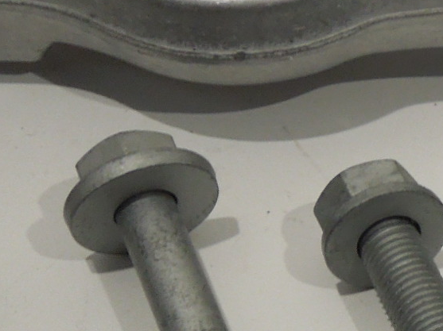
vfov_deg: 9.0
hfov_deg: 11.4
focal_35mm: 163
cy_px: 328
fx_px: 2085
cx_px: 771
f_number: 3.7
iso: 200
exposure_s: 1/50
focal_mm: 6.3
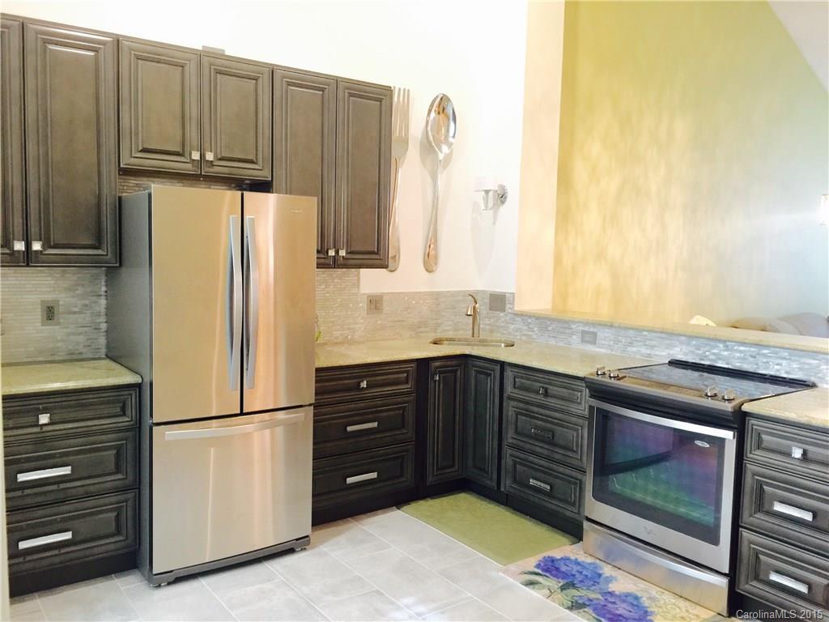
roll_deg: -2.5
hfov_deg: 61.7
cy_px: 311
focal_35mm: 29
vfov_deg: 48.2
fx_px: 695
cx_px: 414
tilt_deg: -4.2
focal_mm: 4.15
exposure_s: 1/10
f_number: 2.2
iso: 100
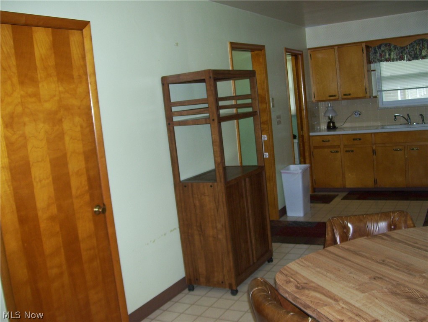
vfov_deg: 39.7
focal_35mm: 36
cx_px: 214
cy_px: 161
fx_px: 446
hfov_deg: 51.3
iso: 125
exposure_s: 1/60
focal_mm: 6
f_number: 2.7
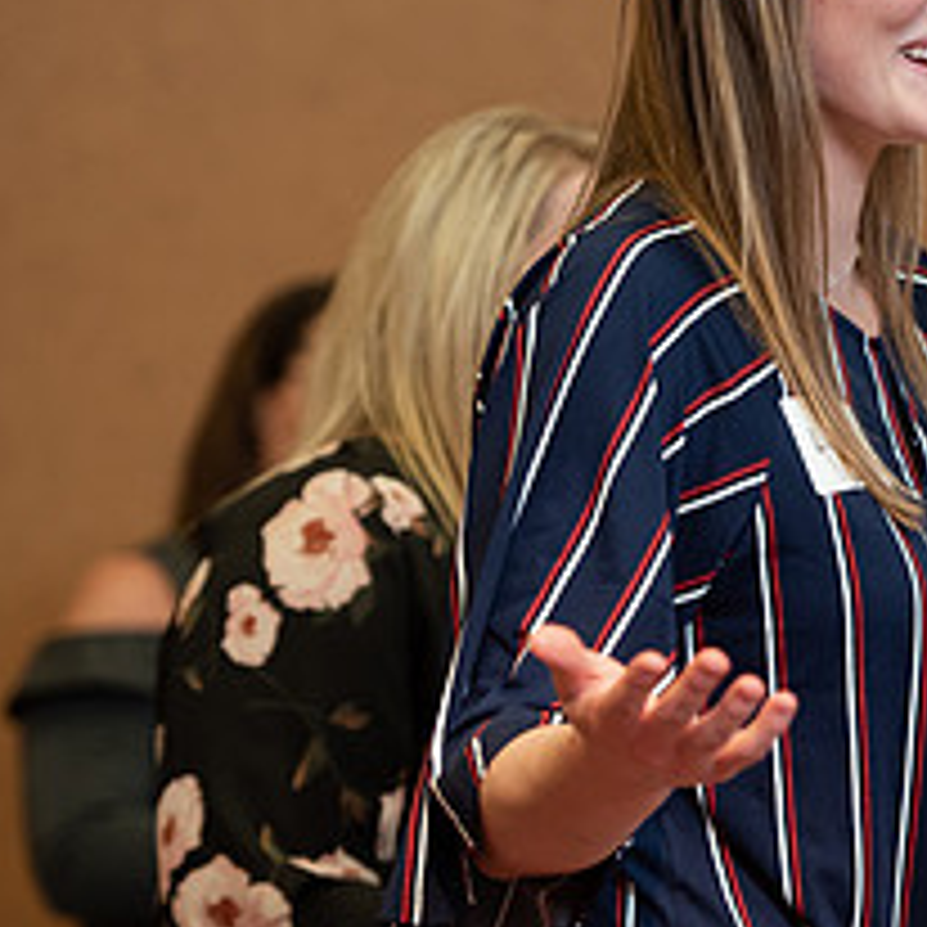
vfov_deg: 6.3
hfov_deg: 6.3
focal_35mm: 278
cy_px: 479
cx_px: 1076
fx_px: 8423
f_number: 3.5
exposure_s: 1/200
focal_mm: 116
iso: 1600
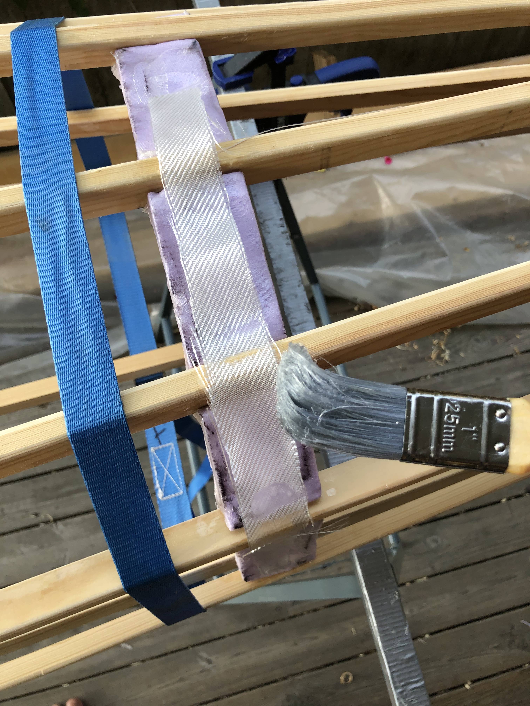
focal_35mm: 28
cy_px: 353
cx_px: 265
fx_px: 572
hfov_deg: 49.7
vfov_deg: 63.4
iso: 64
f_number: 1.8
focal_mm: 3.99
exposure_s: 1/120
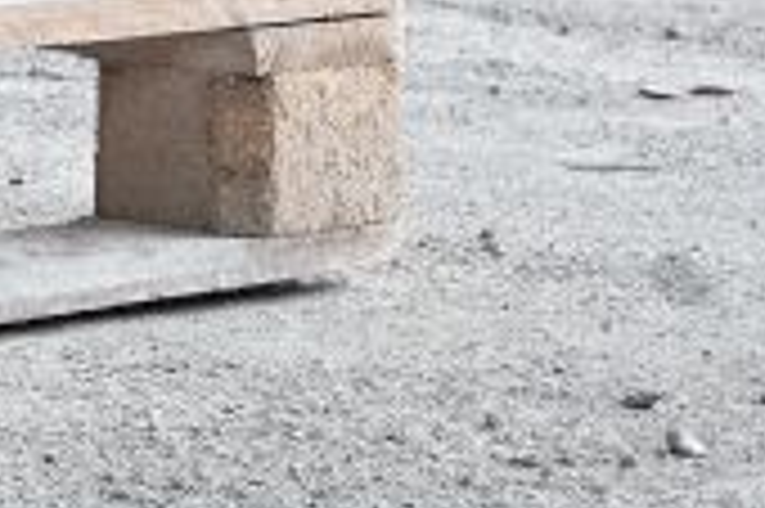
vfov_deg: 6.6
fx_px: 4308
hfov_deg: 8.8
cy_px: -380
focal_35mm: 203
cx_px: -1323
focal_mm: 34.5
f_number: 8
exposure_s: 1/6
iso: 500
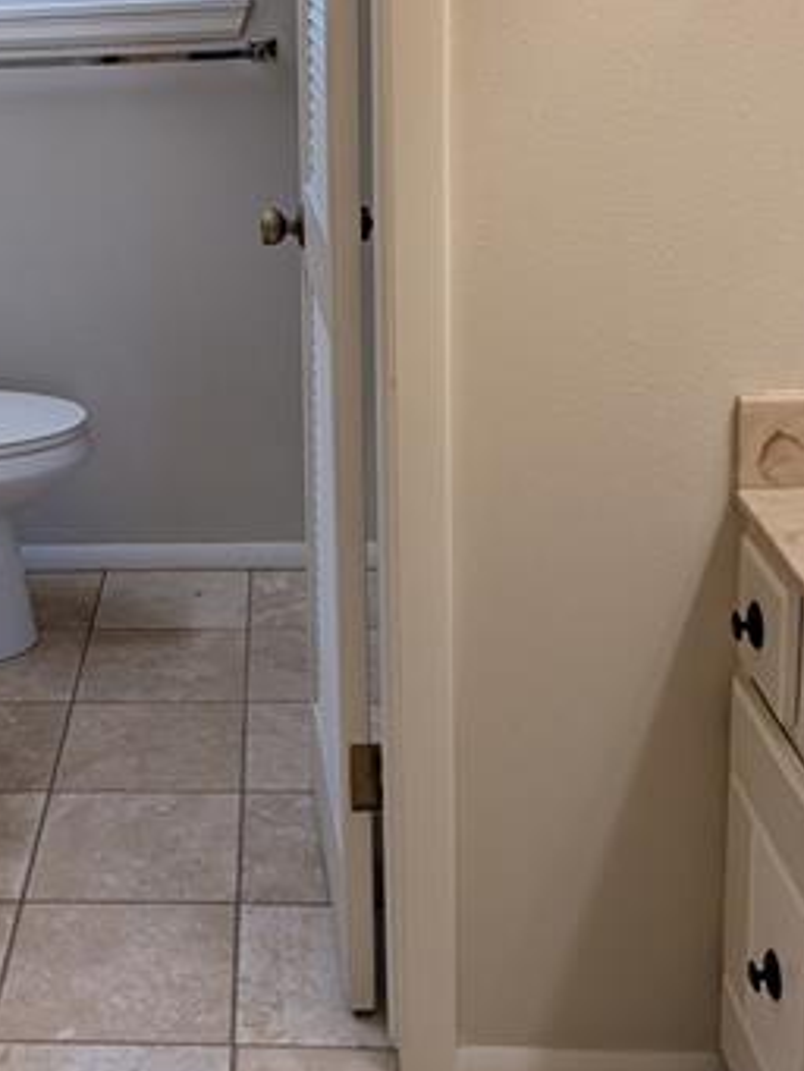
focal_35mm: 54
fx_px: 1671
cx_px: 151
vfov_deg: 35.1
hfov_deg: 26.5
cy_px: 345
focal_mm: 4.53
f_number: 1.7
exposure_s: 1/120
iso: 35
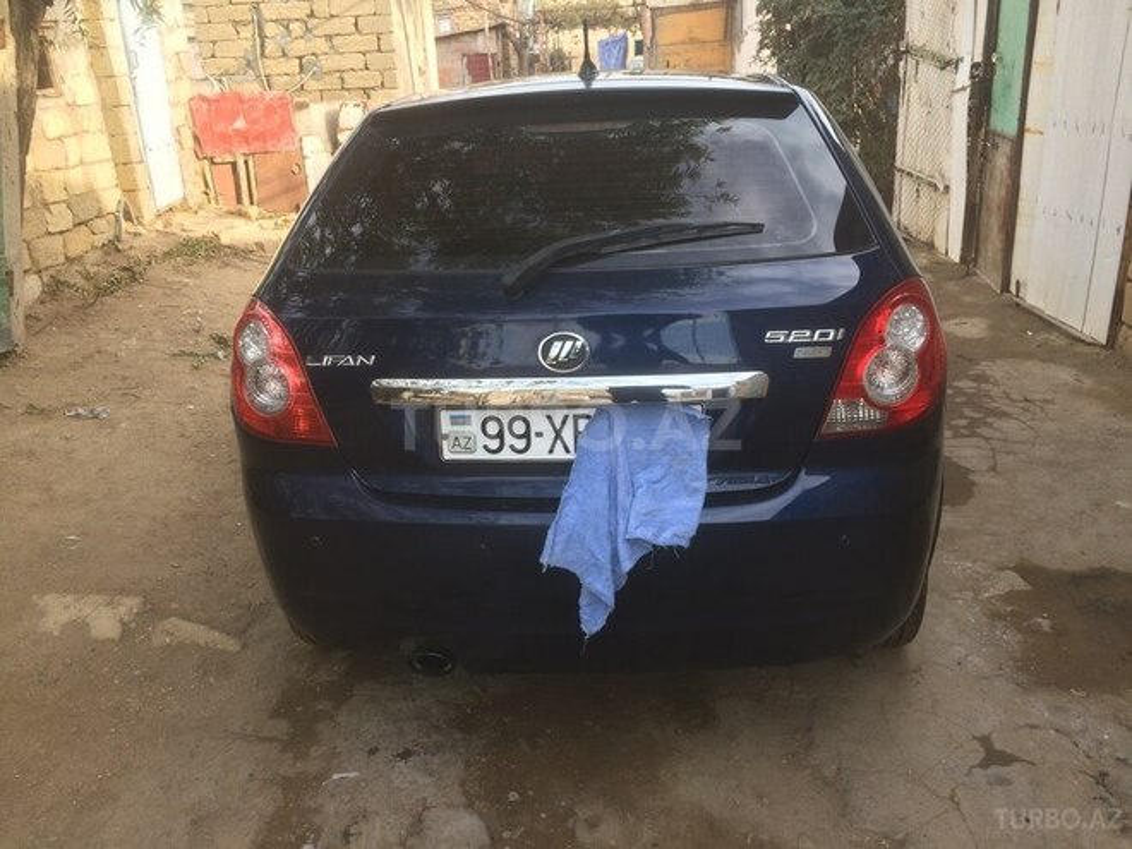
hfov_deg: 61.7
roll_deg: +2.7
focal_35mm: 29
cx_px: 566
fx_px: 948
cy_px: 424
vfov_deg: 48.2
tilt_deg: -23.3
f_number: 2.2
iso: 32
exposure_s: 1/283
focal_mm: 4.15
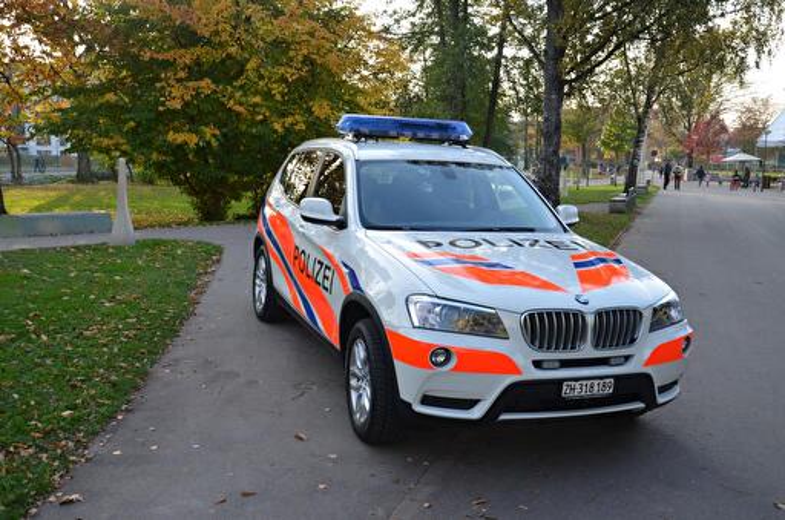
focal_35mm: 38
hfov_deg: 51.4
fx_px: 816
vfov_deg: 35.3
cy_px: 260
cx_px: 392
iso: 200
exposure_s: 1/160
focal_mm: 25
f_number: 5.6
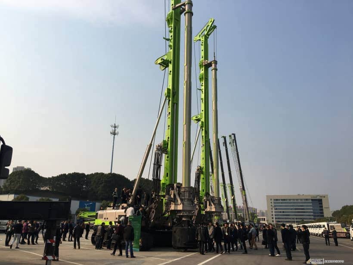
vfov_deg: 48.2
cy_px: 132
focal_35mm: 29
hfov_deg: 61.7
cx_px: 176
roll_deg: -0.2
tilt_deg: +16.3
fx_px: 296
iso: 25
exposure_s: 1/1876
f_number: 2.2
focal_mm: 4.15
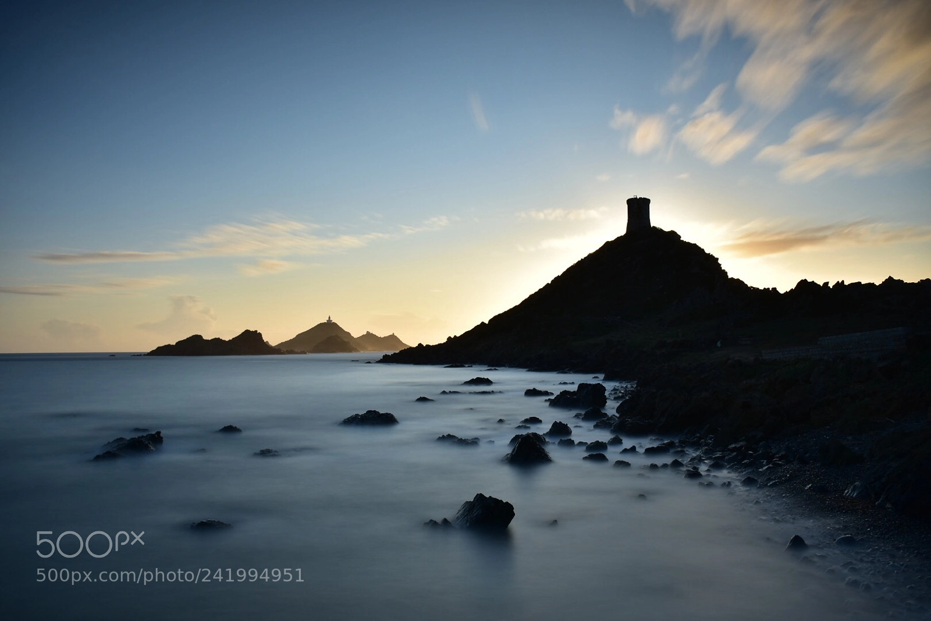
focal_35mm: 34
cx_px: 466
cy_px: 310
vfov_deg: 38.4
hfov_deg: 55.1
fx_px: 892
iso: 100
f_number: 8
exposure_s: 180
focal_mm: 23
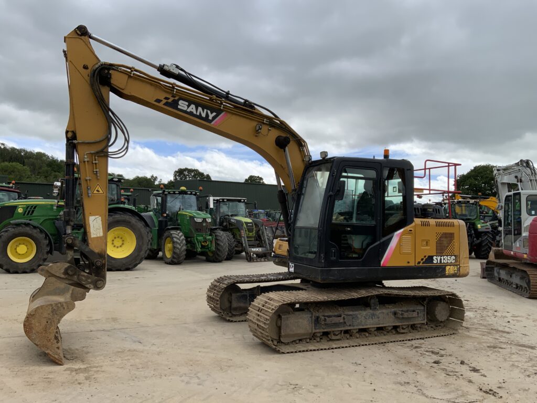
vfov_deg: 48.2
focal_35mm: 29
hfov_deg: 61.7
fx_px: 450
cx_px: 268
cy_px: 202
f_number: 1.8
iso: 16
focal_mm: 3
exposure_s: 1/1675
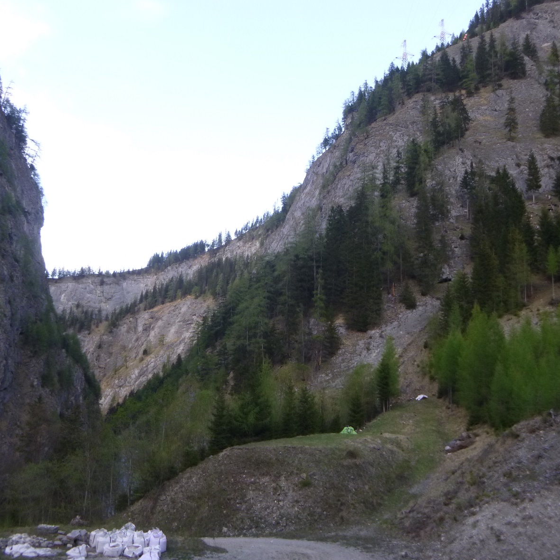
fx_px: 549
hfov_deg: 53.7
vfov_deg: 54.0
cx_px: 334
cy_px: 280
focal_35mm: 30
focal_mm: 4.5
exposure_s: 1/60
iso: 125
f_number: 3.9
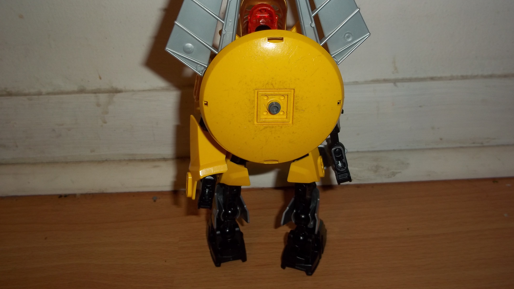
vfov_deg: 29.5
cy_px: 97
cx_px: 257
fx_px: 545
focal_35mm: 40
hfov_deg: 50.5
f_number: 3.1
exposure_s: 1/30
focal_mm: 6.5
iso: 80
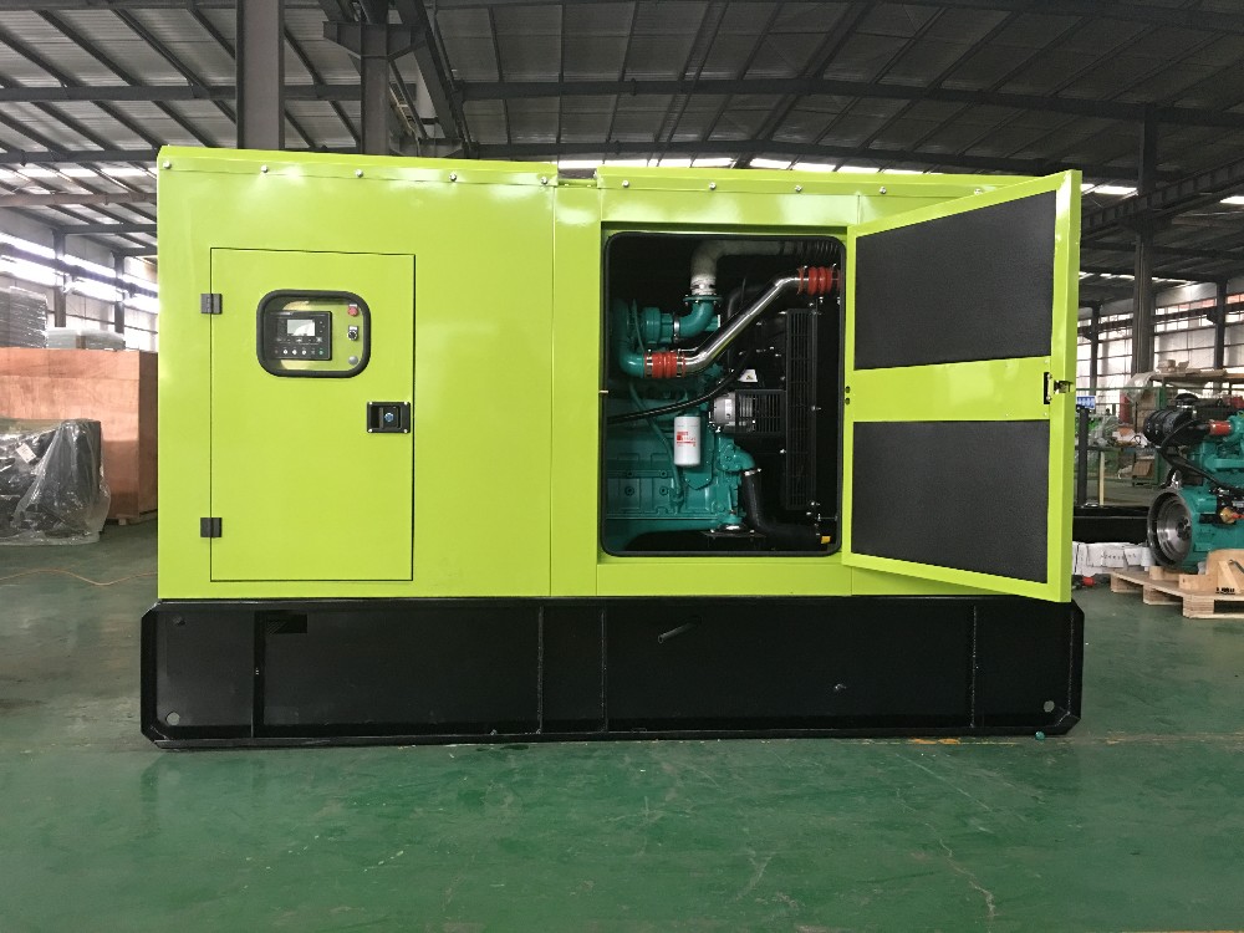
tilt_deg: -1.6
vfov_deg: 48.2
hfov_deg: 61.7
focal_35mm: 29
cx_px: 622
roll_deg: -2.0
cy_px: 466
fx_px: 1042
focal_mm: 4.15
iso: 100
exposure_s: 1/10
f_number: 2.2
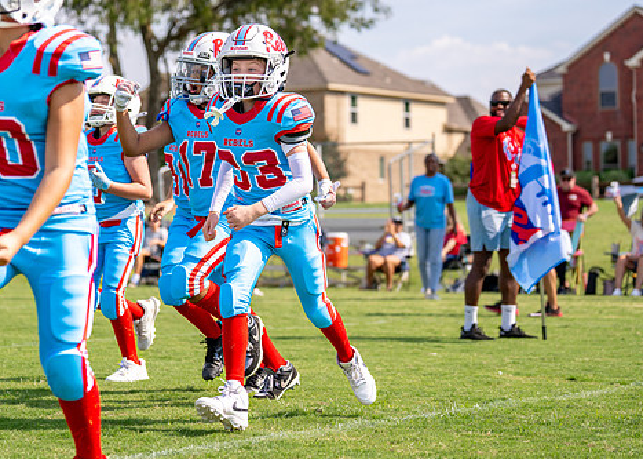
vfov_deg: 14.2
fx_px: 1843
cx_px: 227
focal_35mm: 101
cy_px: 154
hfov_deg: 19.7
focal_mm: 70
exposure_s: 1/2000
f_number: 2.8
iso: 160
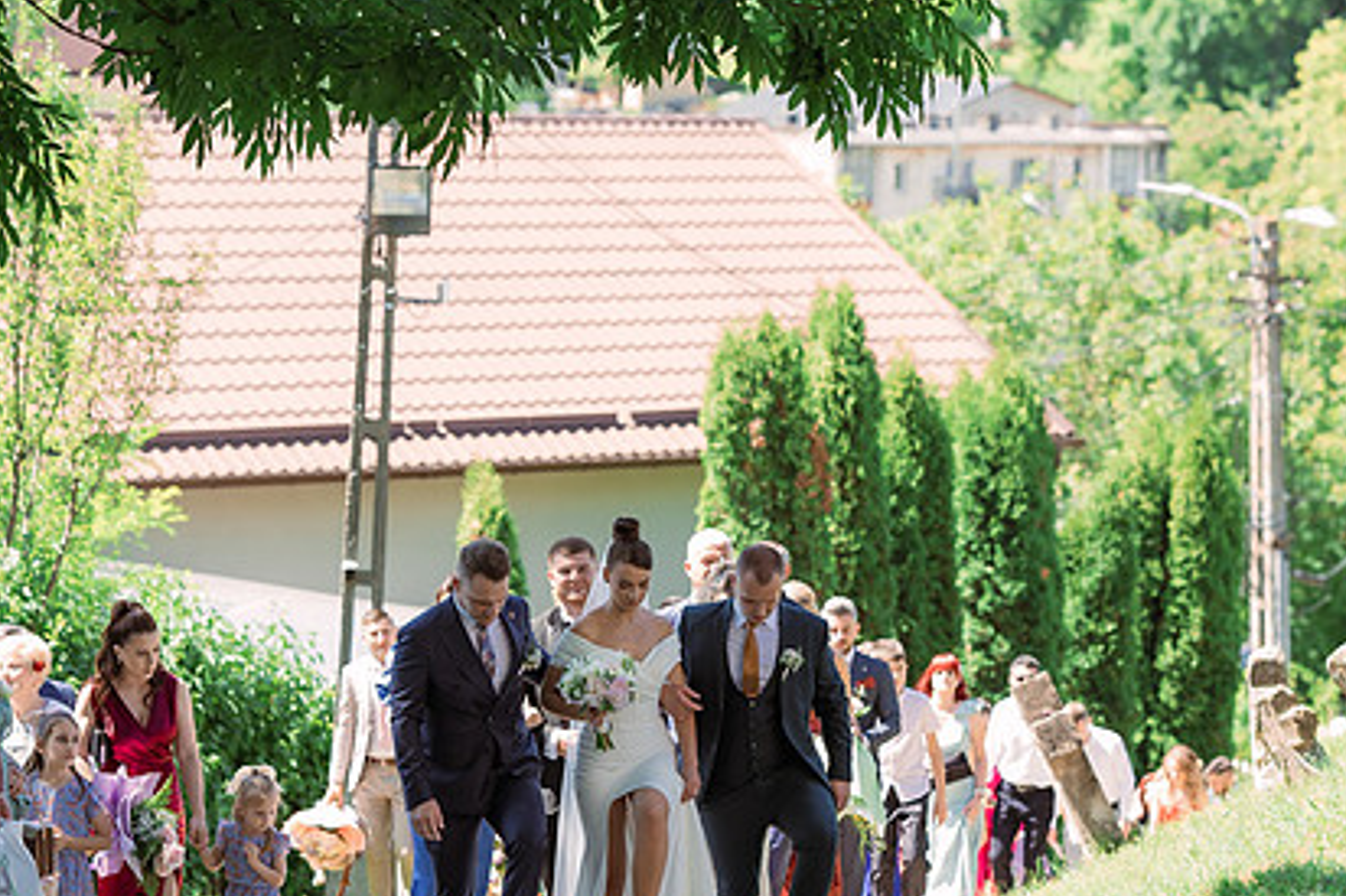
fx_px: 5195
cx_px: 763
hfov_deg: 14.8
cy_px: 701
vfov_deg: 9.8
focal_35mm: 139
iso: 250
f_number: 2.8
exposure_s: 1/640
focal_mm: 85
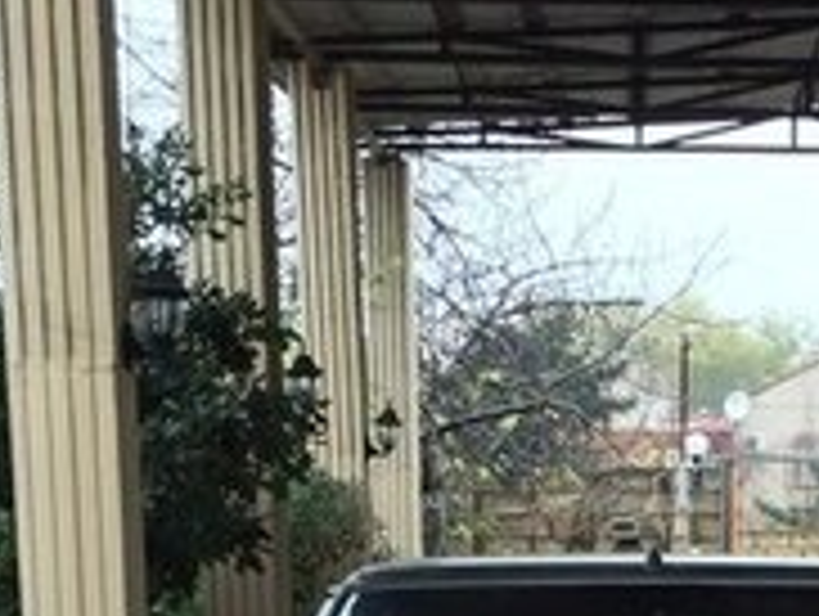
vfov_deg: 13.1
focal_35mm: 105
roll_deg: -0.4
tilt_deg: -11.1
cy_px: 1023
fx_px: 2488
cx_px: 810
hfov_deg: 18.2
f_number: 2.2
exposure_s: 1/100
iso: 40
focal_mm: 4.15
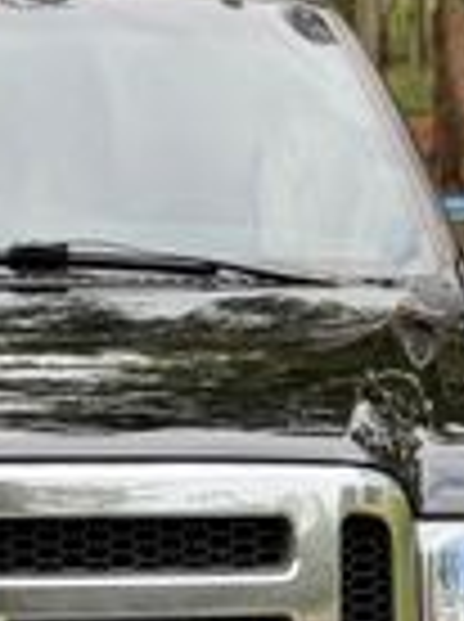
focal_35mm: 164
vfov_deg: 12.0
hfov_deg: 8.9
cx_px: -63
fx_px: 2940
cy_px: 450
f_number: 1.78
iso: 100
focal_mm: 6.76
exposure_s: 1/506
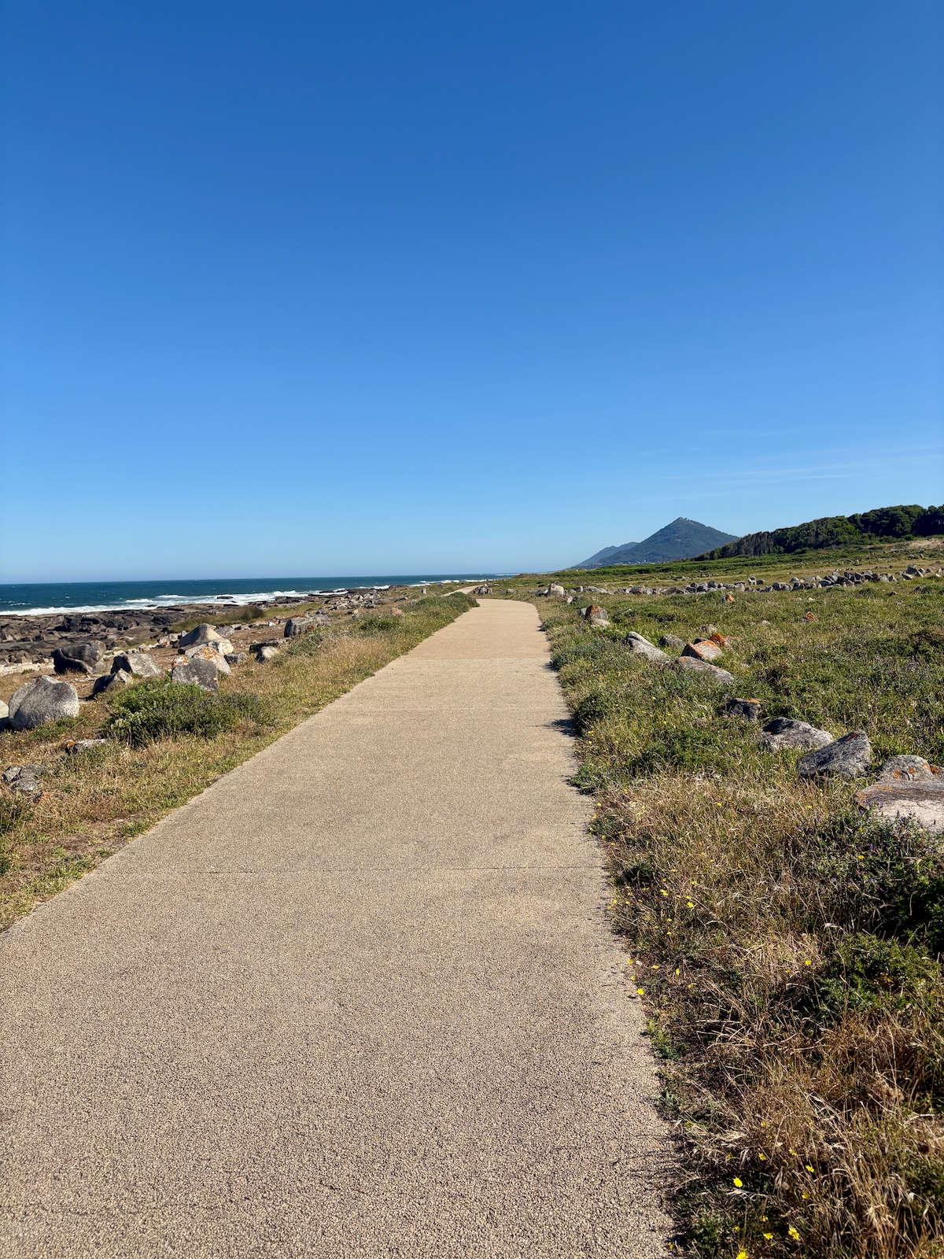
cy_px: 630
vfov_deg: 67.3
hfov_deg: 53.1
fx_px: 945
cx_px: 472
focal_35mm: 26
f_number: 1.6
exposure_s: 1/3831
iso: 50
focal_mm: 5.96
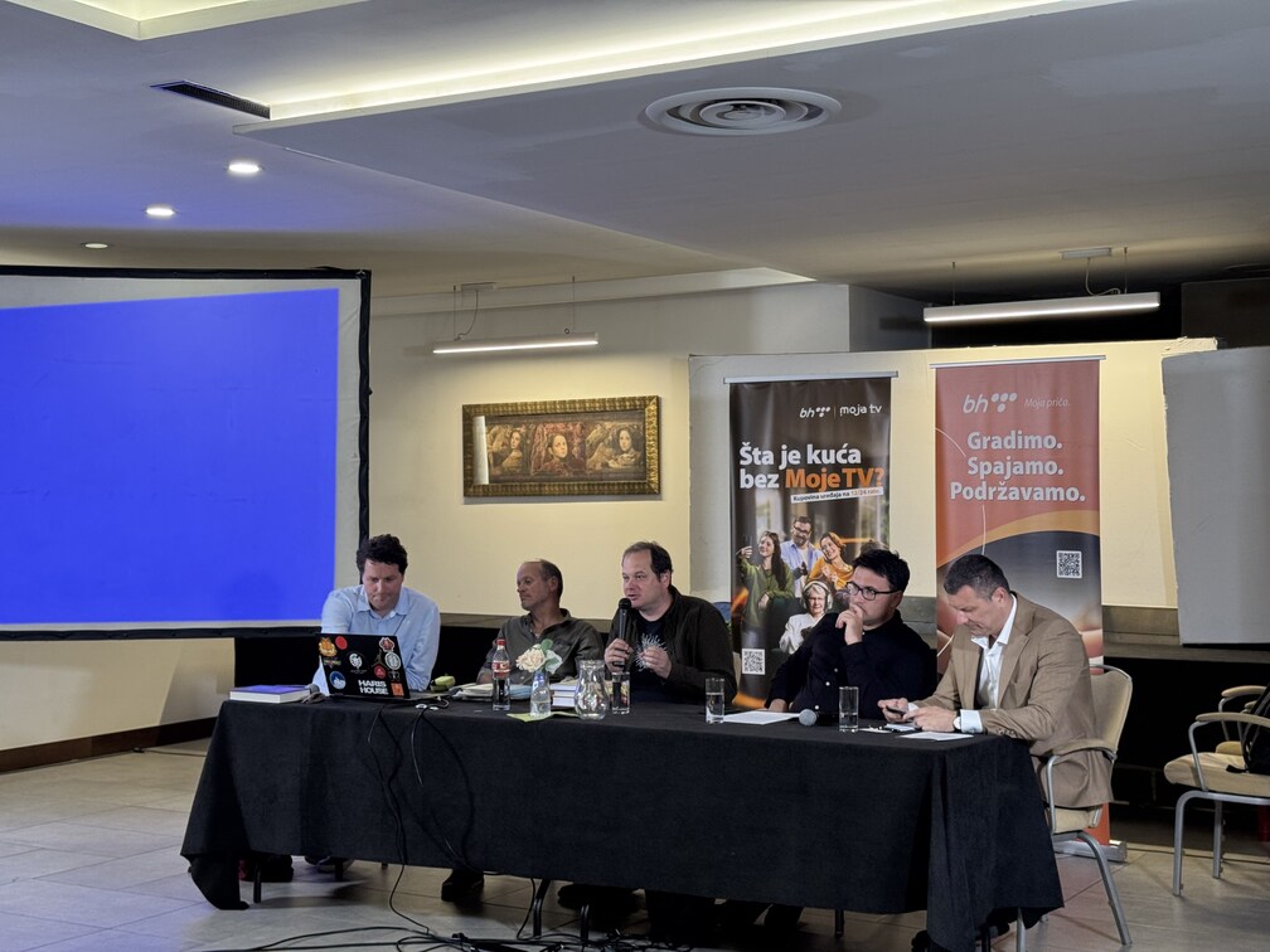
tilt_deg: +1.2
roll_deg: +0.8
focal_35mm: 48
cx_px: 635
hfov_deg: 39.7
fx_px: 1761
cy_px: 476
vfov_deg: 30.3
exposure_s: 1/50
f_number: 1.78
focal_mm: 6.76
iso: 160
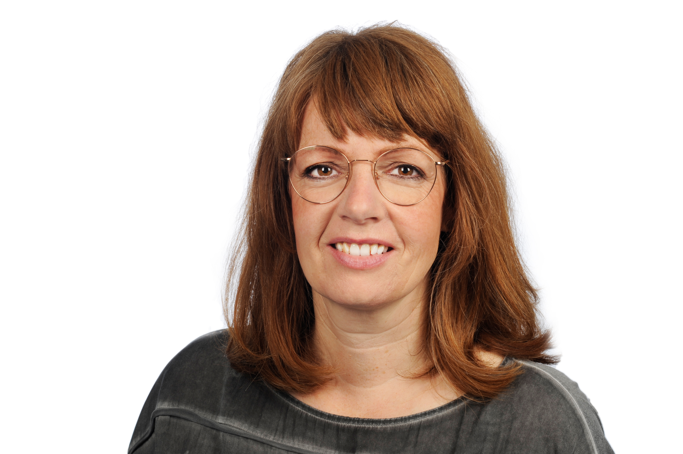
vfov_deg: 13.0
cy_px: 227
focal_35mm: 105
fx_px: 1991
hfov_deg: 19.5
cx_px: 342
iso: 200
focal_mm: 105
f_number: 20
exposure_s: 1/125
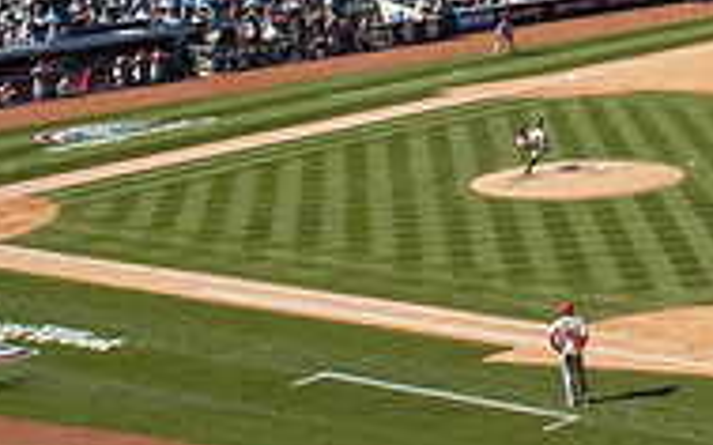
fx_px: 2545
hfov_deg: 15.3
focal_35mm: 131
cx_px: 895
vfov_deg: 9.8
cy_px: -154
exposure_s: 1/400
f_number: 10
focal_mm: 24
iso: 320
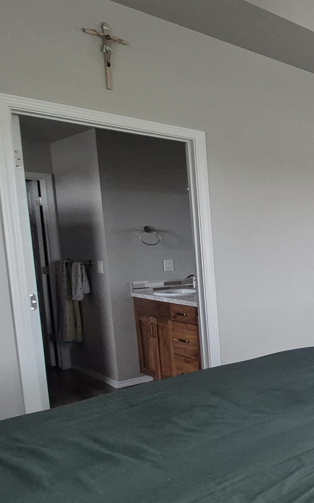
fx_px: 411
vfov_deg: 62.6
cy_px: 286
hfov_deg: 24.6
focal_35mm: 30
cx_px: 528
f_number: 2.2
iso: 250
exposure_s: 1/60
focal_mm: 1.74
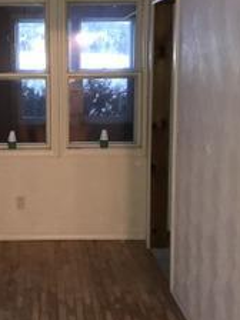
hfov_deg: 24.0
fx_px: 555
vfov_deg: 32.2
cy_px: 144
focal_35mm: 60
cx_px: 49
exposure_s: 1/16
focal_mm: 3.99
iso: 200
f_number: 1.8
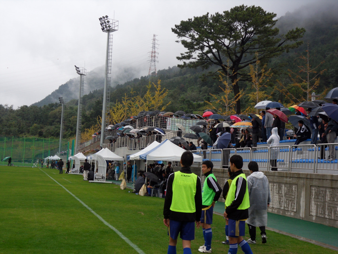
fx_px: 586
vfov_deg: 24.4
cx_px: 169
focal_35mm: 60
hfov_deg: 32.2
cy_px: 127
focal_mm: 10.5
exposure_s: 1/180
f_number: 4.8
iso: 80
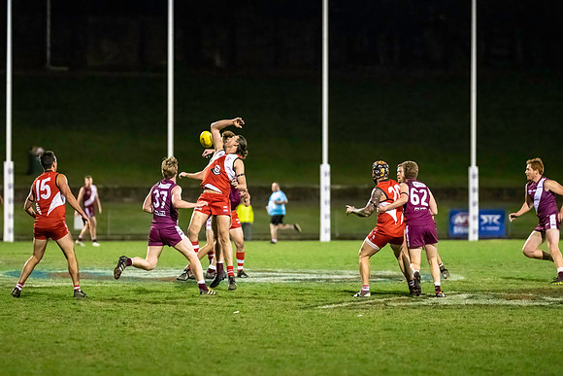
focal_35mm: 227
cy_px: 204
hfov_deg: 9.1
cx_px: 246
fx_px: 3543
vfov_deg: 6.1
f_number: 2.8
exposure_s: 1/1000
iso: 10000
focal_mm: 195
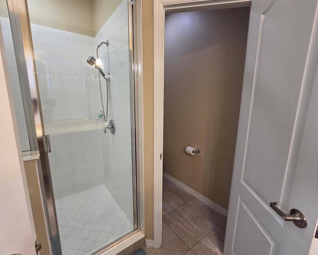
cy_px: 128
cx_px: 149
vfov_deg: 88.0
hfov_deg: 100.6
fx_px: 132
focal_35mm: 14
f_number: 2.2
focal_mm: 2.2
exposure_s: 1/60
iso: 250
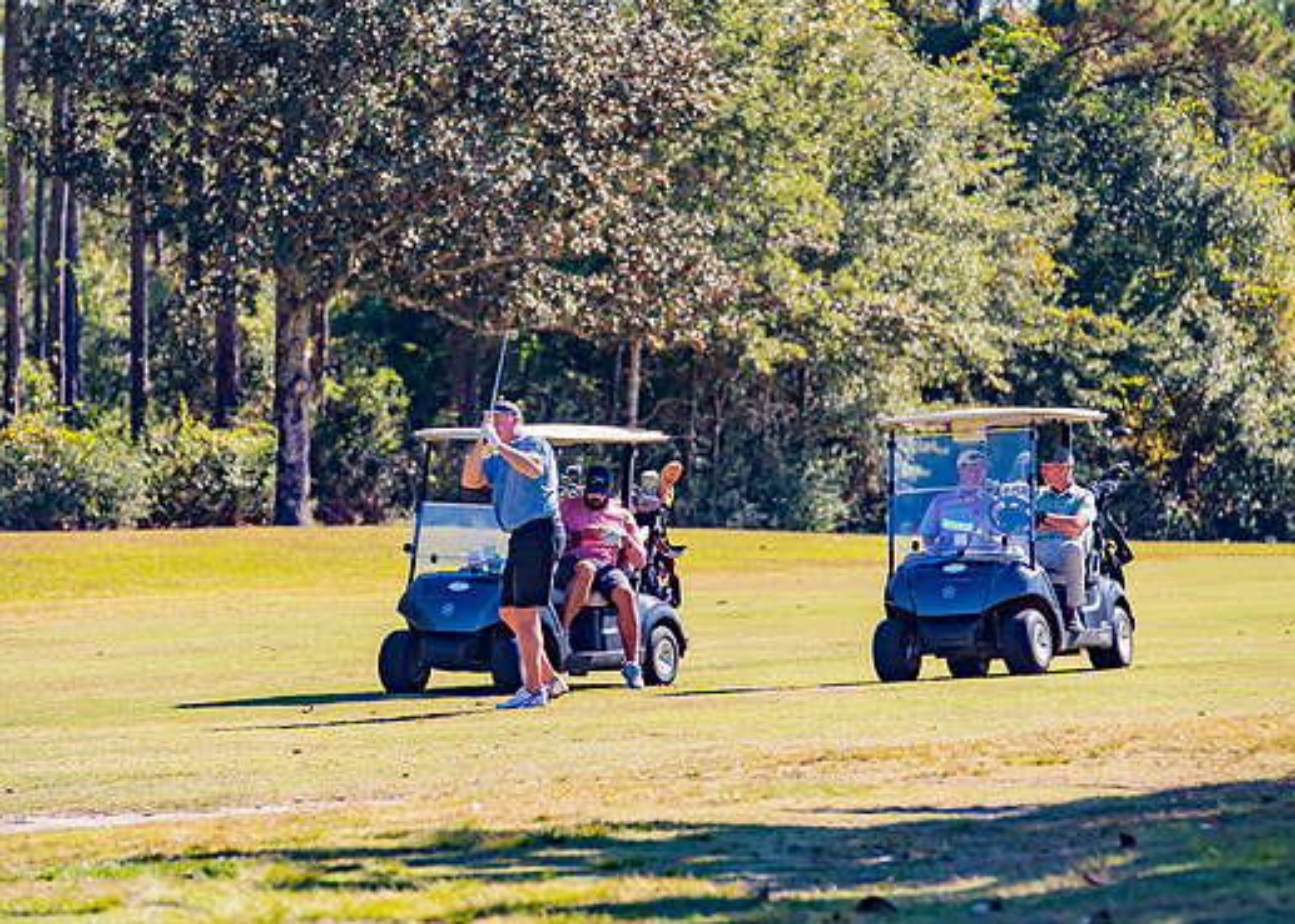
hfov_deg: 8.3
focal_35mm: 242
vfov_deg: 5.9
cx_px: 607
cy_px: 362
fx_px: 8898
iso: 100
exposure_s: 1/640
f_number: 4
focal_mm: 175
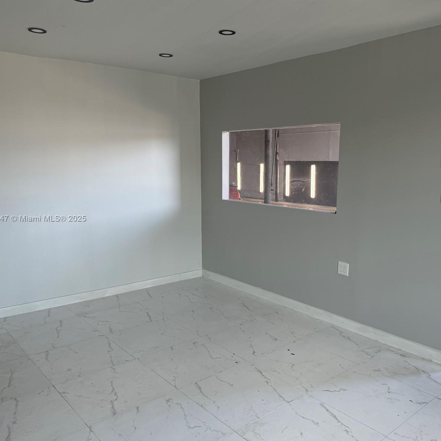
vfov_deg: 55.6
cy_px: 219
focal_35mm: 29
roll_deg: -1.1
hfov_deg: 55.2
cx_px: 267
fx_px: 418
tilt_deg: -7.5
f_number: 1.78
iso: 125
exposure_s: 1/234
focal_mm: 6.76
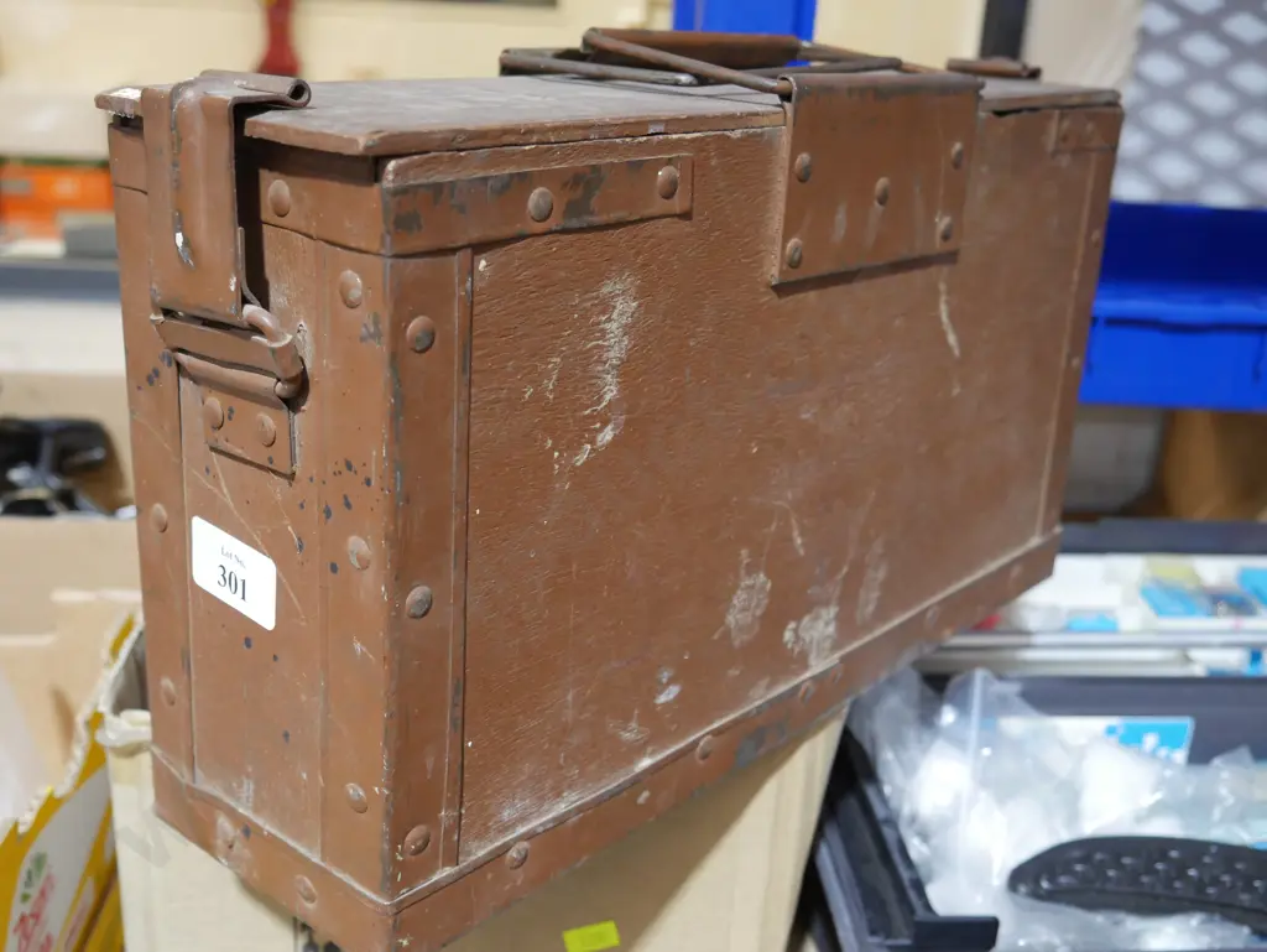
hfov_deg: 49.0
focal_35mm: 38
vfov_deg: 37.8
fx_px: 1392
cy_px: 476
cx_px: 634
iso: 1250
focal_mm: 19
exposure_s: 1/60
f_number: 4.1
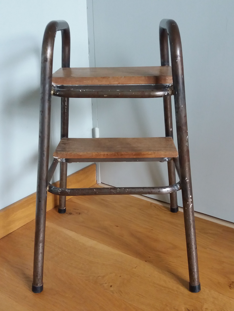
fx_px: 252
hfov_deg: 49.7
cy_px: 156
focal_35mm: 28
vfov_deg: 63.4
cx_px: 117
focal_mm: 3.7
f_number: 1.9
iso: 160
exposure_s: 1/33
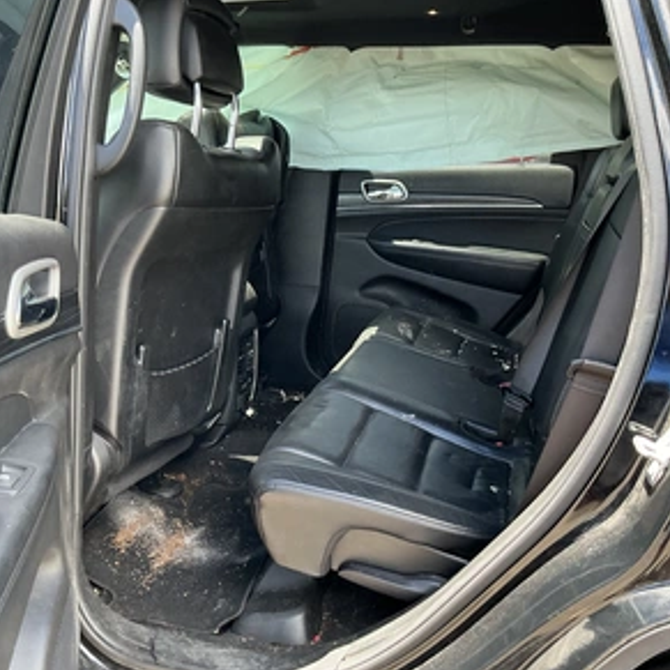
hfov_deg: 48.3
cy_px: 341
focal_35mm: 34
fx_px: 745
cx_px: 285
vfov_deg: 48.4
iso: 50
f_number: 1.8
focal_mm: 3
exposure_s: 1/122
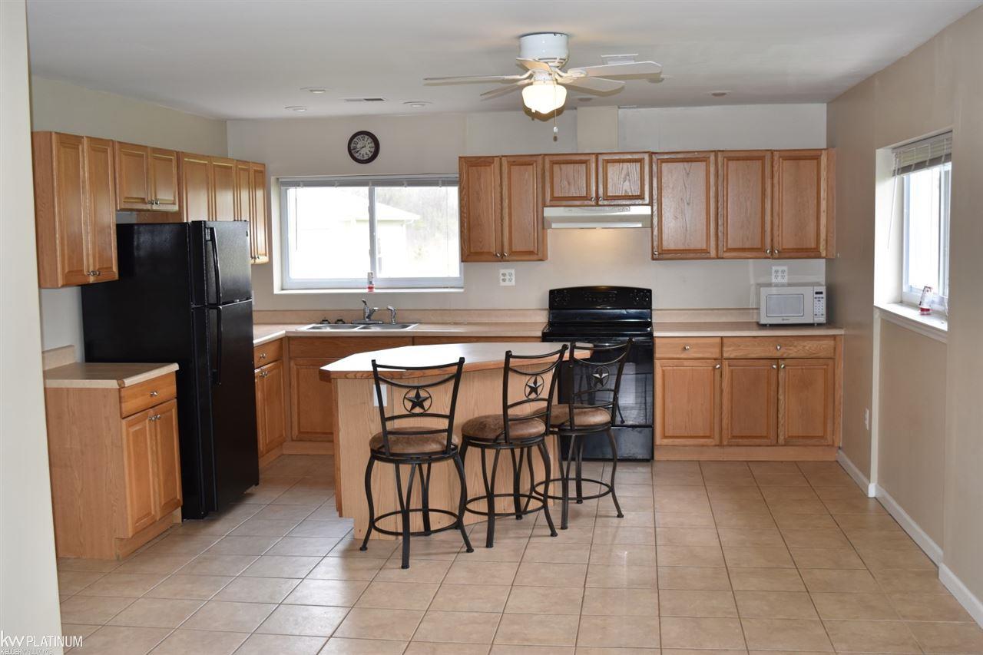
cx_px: 492
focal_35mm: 38
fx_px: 1024
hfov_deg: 51.3
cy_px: 328
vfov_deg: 35.5
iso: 400
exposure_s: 1/125
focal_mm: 25
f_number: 5.6
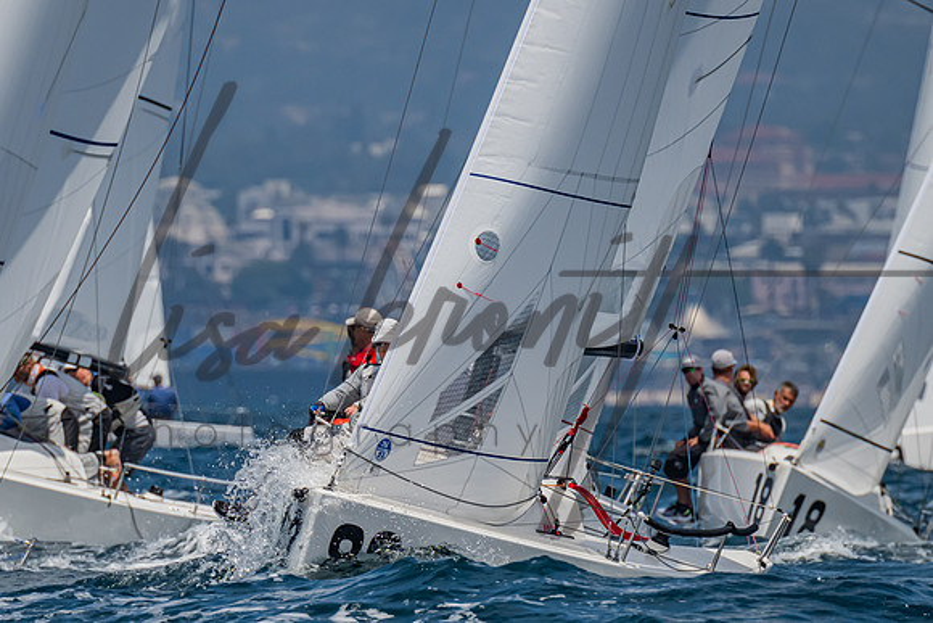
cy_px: 482
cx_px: 401
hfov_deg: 2.6
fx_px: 20708
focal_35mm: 799
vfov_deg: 1.7
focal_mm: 400
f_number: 6.3
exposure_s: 1/2500
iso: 400
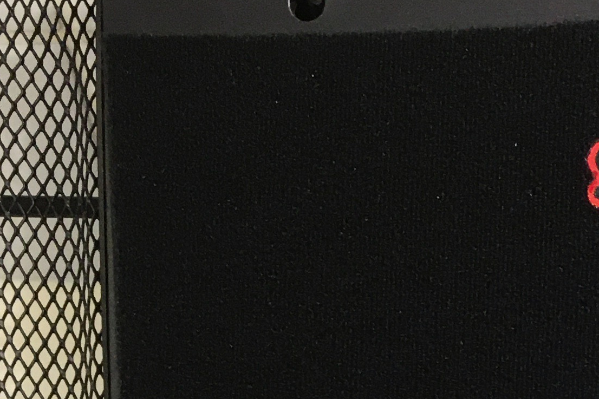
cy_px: 985
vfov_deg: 10.5
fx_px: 1830
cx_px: 699
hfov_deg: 17.8
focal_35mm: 110
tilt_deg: -58.4
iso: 80
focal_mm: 4.15
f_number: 2.2
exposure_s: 1/30
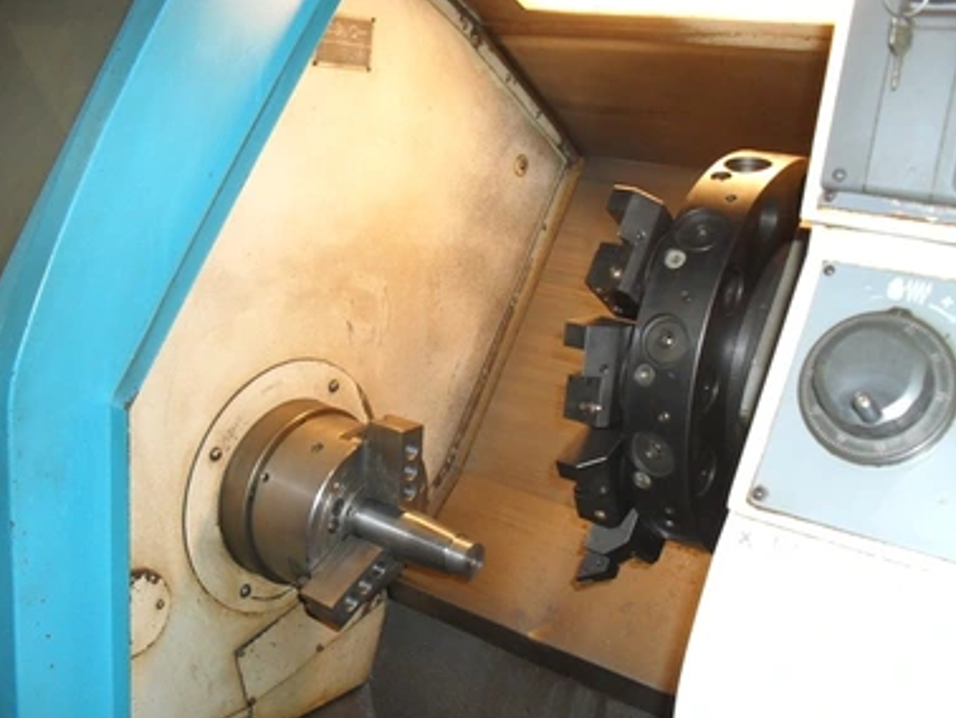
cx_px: 468
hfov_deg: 50.1
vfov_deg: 38.7
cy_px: 374
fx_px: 1022
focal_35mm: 37
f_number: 3.2
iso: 200
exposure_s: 1/45
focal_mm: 6.3
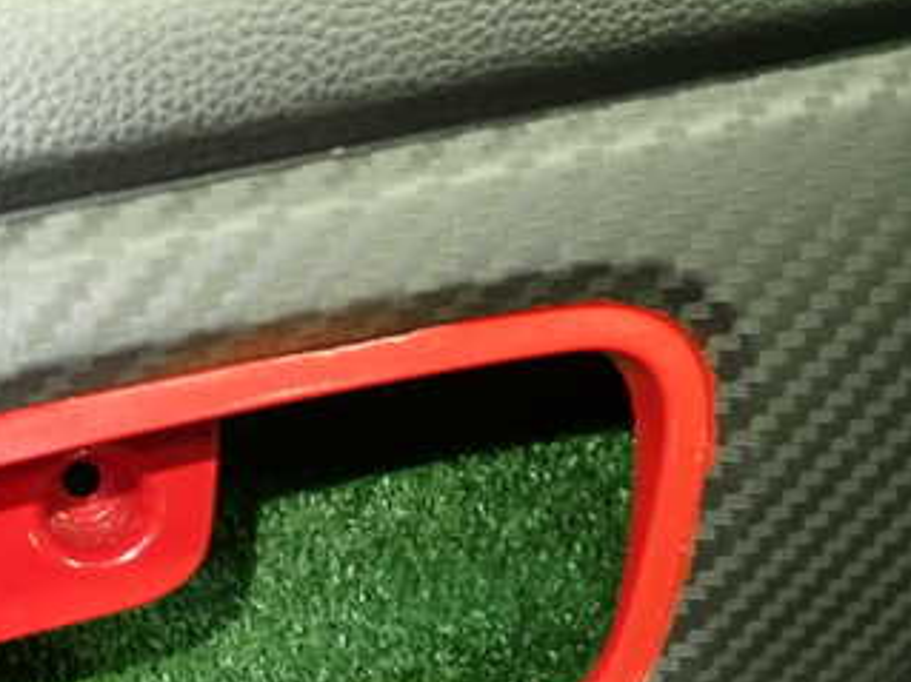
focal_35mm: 47
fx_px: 1236
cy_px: 605
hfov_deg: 38.0
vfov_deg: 29.7
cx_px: 109
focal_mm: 4.5
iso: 250
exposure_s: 1/30
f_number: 2
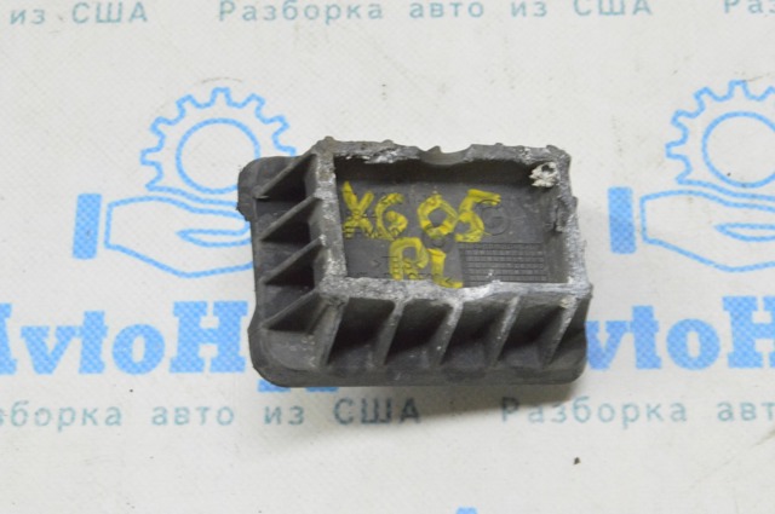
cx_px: 388
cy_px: 257
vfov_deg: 19.7
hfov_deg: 29.3
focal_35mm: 69
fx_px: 1484
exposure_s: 1/15
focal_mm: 46
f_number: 20
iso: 6400
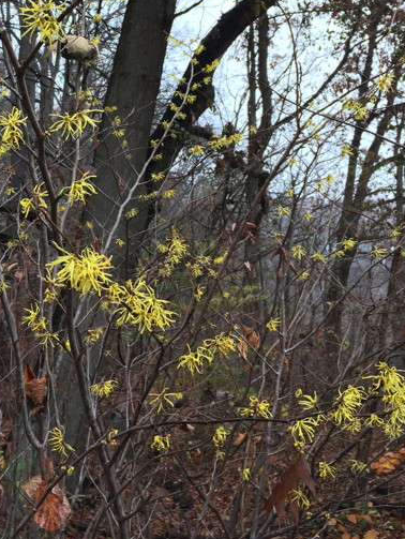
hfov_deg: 30.3
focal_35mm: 47
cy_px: 168
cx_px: 90
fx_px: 732
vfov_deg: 39.8
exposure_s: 1/40
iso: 32
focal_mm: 4.15
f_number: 2.2
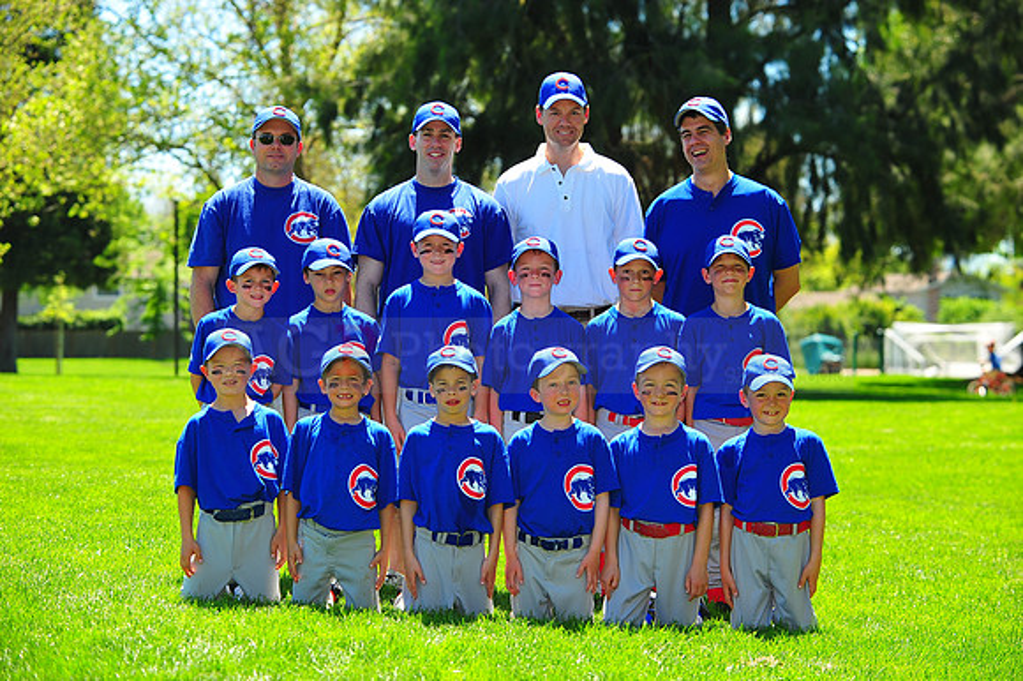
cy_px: 340
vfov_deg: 13.0
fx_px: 2982
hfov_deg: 19.5
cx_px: 512
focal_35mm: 105
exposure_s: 1/400
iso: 200
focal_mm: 105
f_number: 5
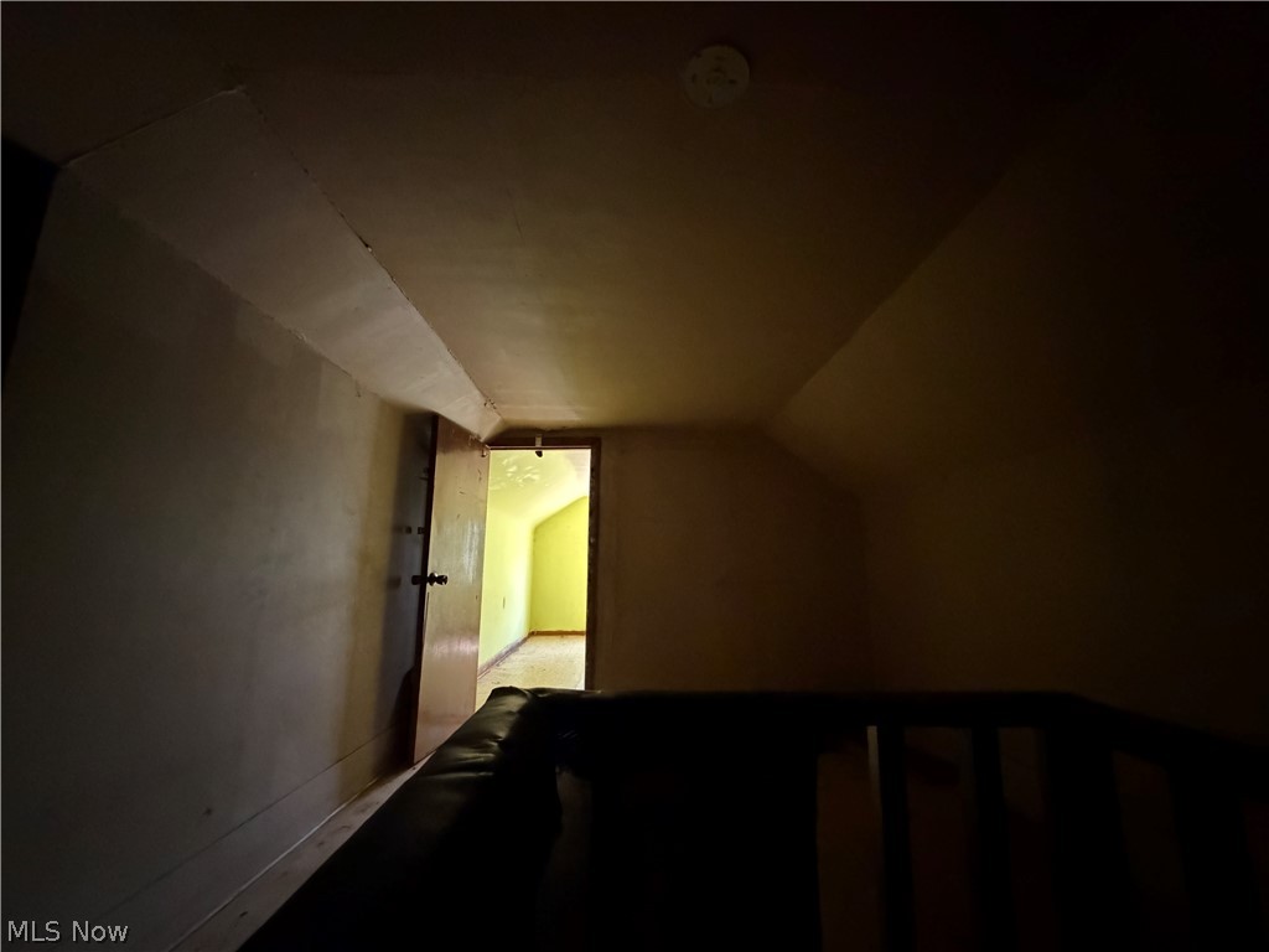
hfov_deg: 102.1
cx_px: 634
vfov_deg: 85.7
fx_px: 513
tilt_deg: +10.8
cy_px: 476
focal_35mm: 14
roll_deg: -0.1
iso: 3200
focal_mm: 2.22
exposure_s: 1/19
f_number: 2.2
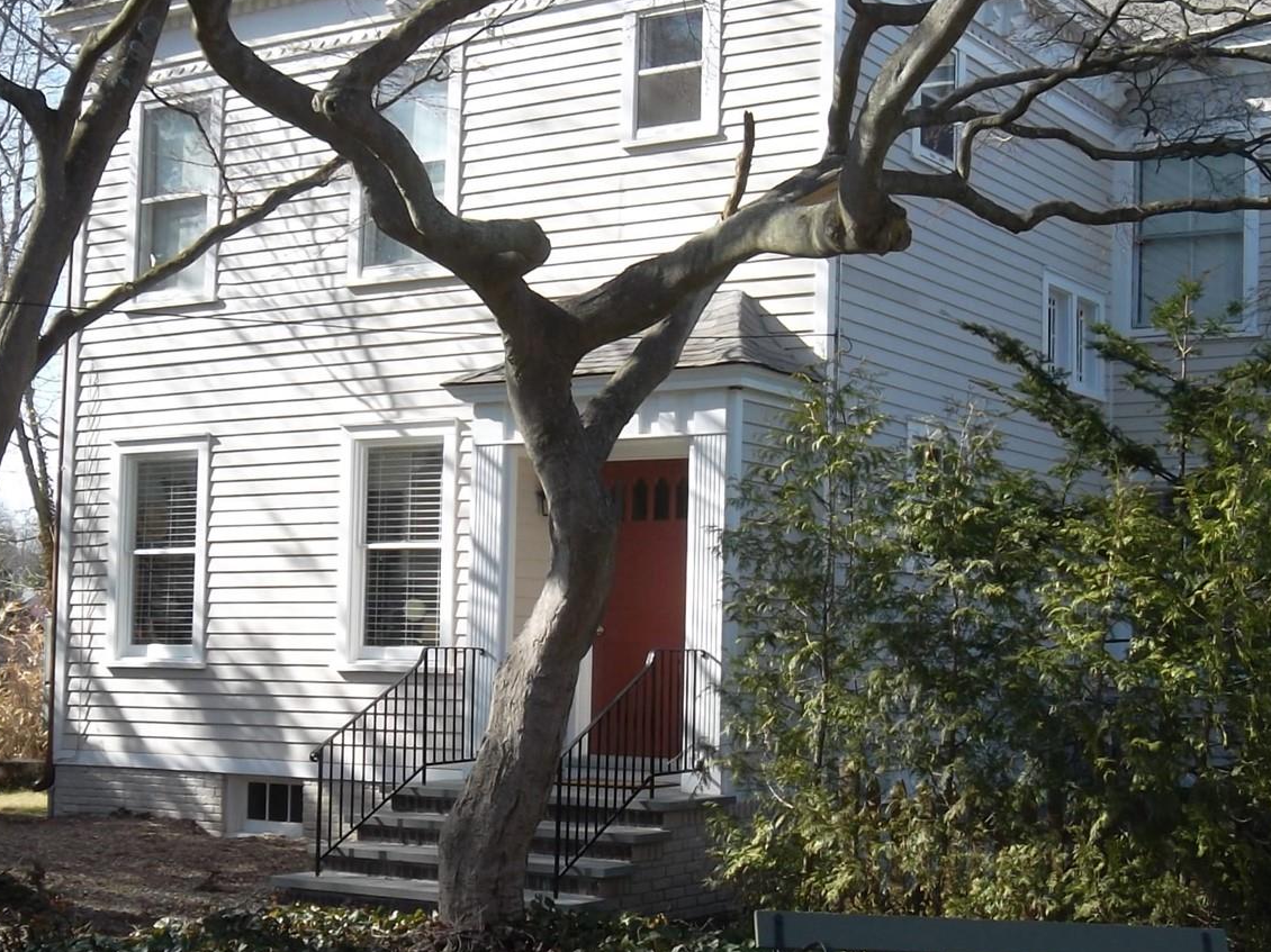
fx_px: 2129
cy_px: 534
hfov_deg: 33.1
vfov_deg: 25.2
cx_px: 795
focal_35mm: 58
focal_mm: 5.7
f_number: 3.7
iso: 80
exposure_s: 1/280
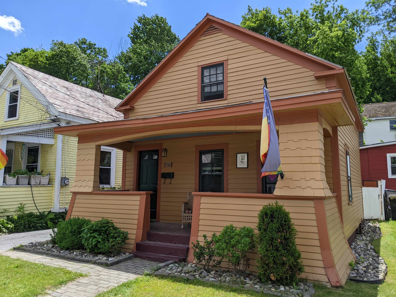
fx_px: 309
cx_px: 198
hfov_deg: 65.3
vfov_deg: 51.4
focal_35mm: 27
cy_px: 148
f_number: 1.8
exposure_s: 1/1805
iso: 41
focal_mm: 4.44
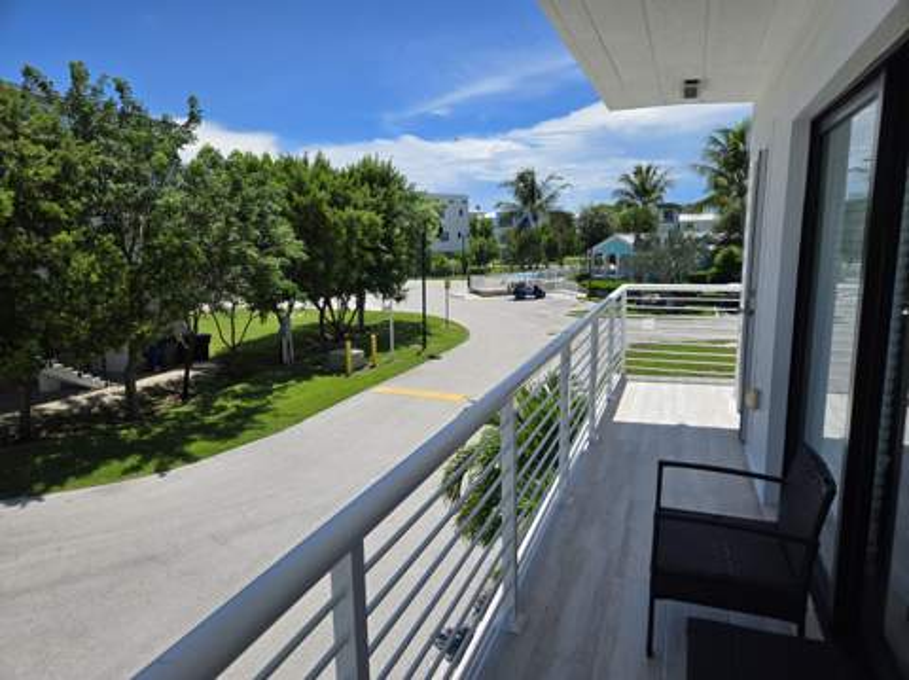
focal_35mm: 23
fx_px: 603
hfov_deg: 74.0
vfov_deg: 58.8
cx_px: 454
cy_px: 340
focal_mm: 5.4
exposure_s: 1/2586
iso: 25
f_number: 1.8
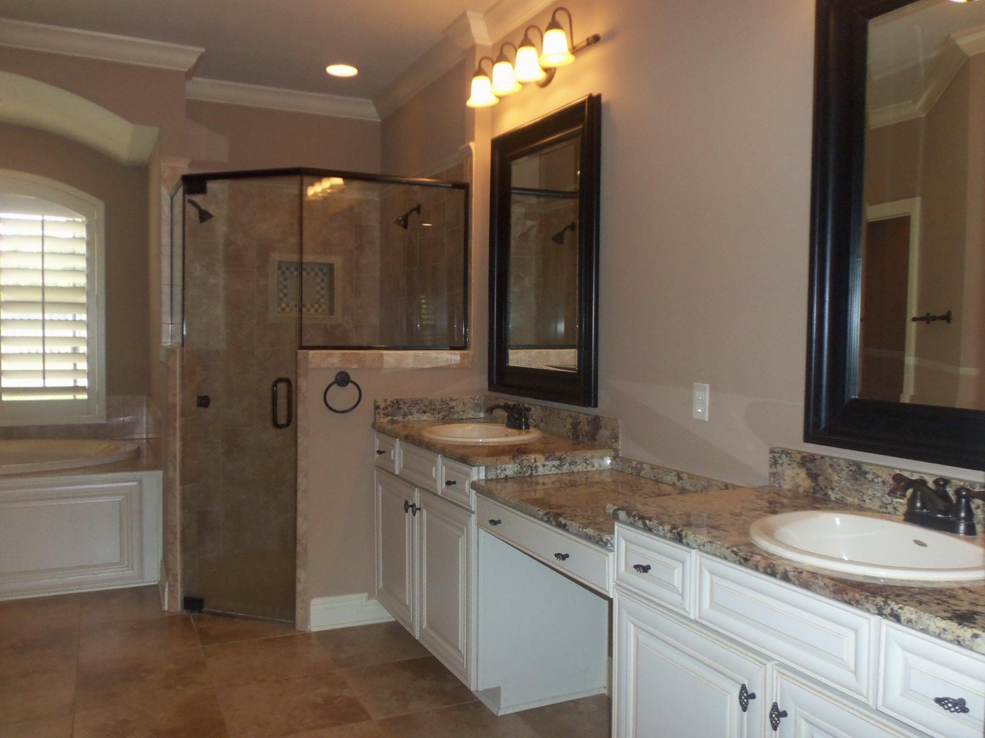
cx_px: 492
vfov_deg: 49.7
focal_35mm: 28
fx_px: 797
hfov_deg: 63.4
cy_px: 369
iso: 200
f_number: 3.3
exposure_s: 1/60
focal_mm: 5.1
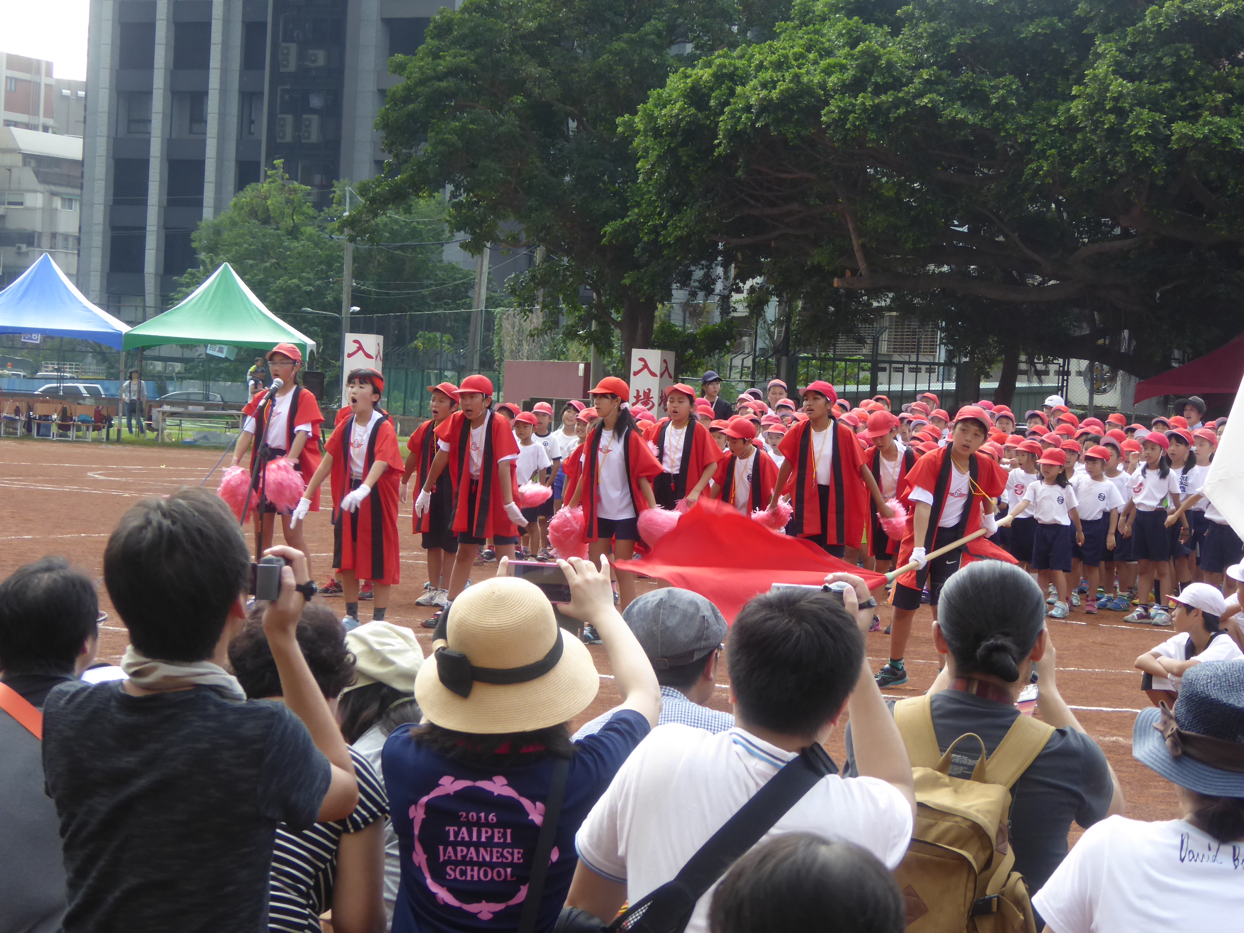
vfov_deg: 16.2
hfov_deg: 21.5
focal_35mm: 91
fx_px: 3270
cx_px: 622
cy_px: 466
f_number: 4.8
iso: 200
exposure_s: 1/250
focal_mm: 15
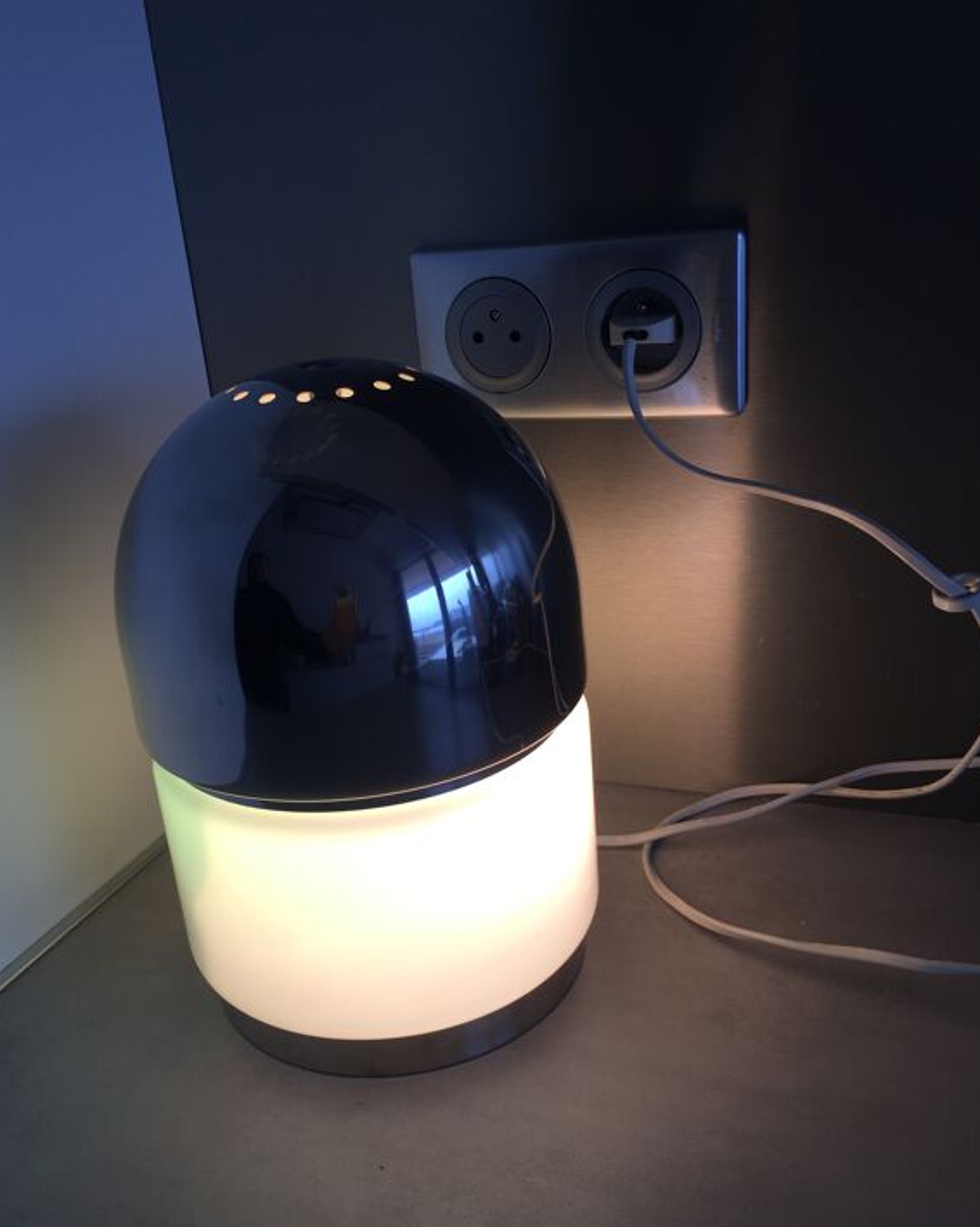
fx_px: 1161
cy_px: 655
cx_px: 471
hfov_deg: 45.8
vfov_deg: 55.6
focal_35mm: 32
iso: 40
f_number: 2.2
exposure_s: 1/50
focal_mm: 4.15
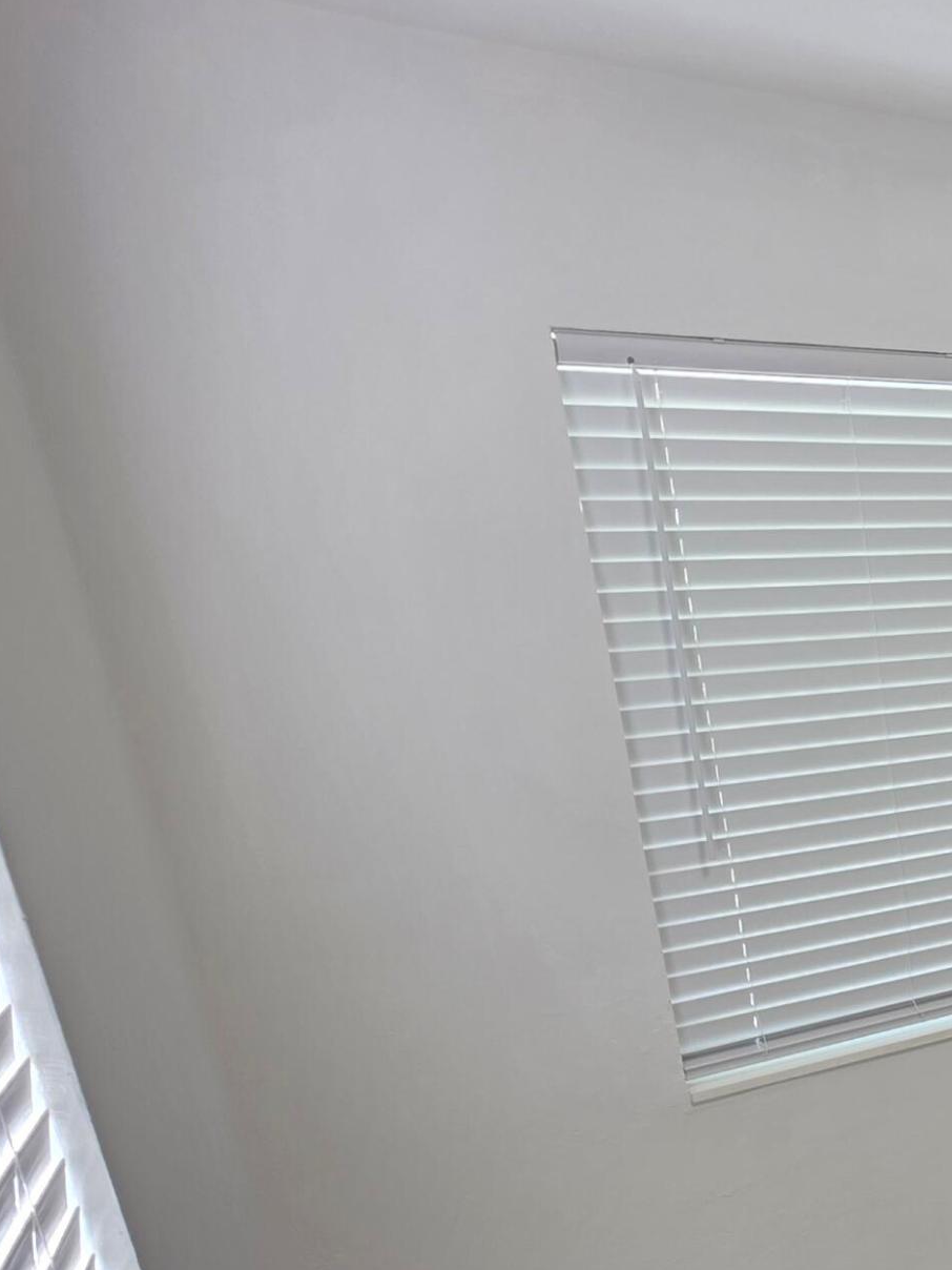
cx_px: 1172
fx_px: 1137
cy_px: 962
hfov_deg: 34.9
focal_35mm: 31
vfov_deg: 55.4
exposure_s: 1/120
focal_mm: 2.2
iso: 100
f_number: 1.9
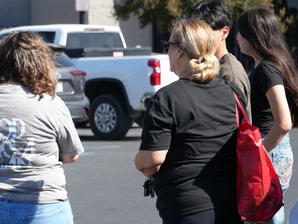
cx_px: 73
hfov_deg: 8.1
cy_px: 133
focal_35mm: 243
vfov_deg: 6.1
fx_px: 2092
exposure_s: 1/400
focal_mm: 81
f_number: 4.5
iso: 100
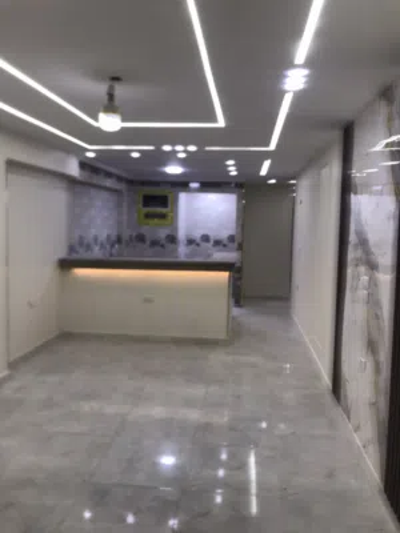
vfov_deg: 63.4
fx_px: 431
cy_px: 266
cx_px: 200
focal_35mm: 28
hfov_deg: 49.7
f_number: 1.8
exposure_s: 1/50
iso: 25
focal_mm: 3.99
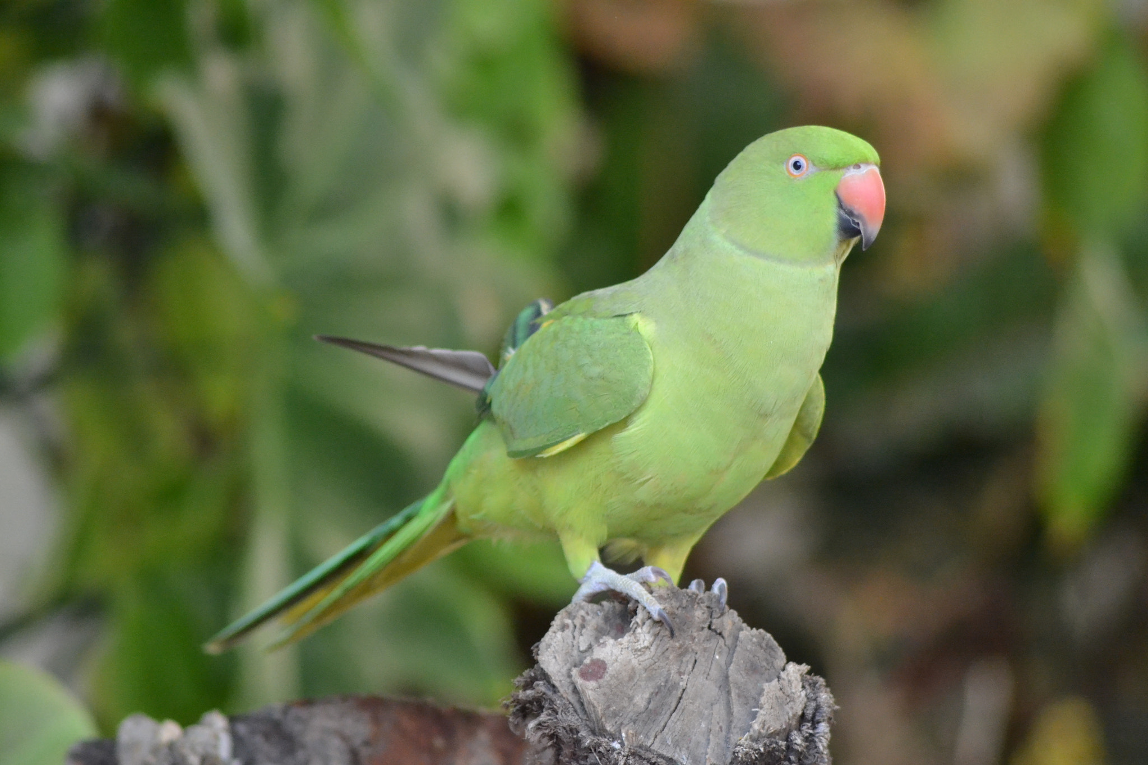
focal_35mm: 450
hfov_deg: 4.6
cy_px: 382
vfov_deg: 3.1
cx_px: 574
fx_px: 14348
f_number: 5.6
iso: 3200
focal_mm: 300
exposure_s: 1/1250
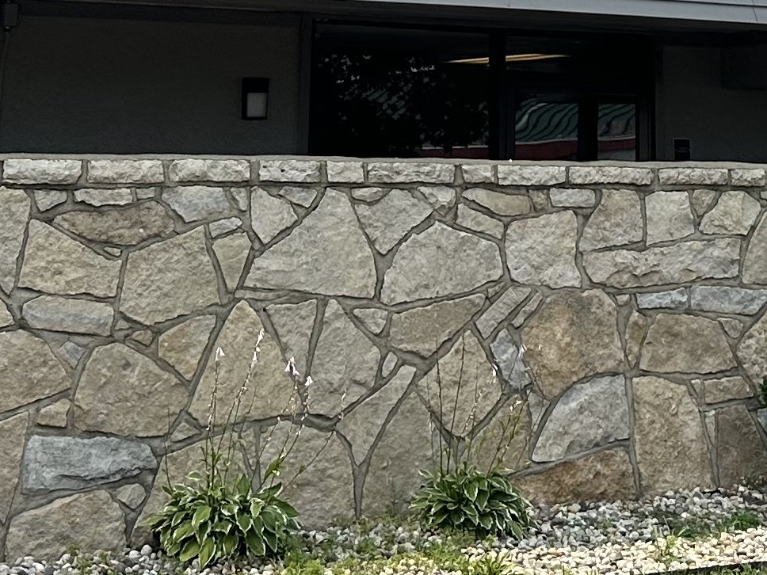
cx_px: 578
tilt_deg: +12.0
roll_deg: -0.7
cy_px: -272
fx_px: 2216
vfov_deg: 13.9
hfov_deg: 19.5
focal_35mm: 100
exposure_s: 1/4545
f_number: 1.78
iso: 80
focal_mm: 6.86
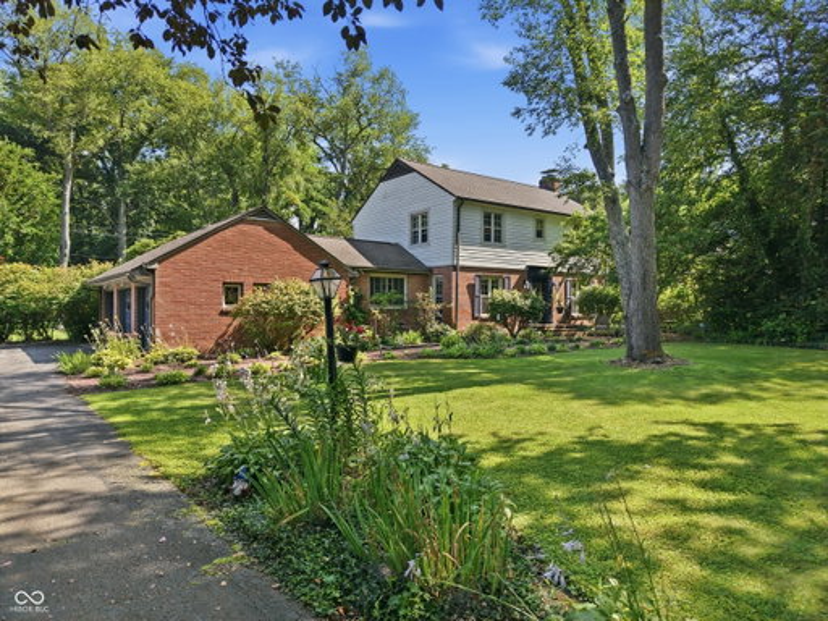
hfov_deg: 71.6
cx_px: 414
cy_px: 310
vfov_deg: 56.8
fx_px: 574
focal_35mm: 24
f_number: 1.8
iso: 100
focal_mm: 8.7
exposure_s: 1/640
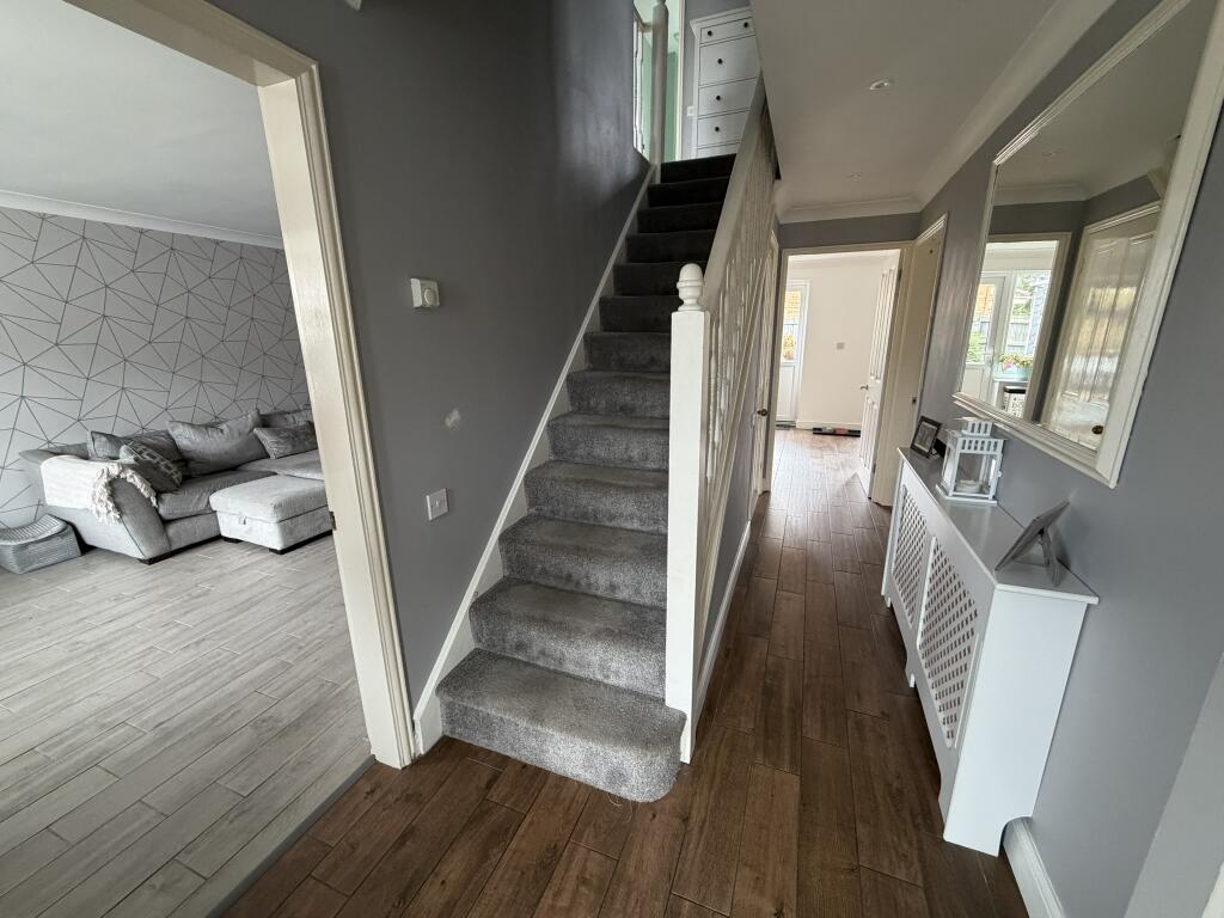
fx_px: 495
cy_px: 459
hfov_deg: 102.1
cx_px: 612
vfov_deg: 85.7
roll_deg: +1.3
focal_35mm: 14
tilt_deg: -13.6
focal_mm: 2.22
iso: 320
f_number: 2.2
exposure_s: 1/90
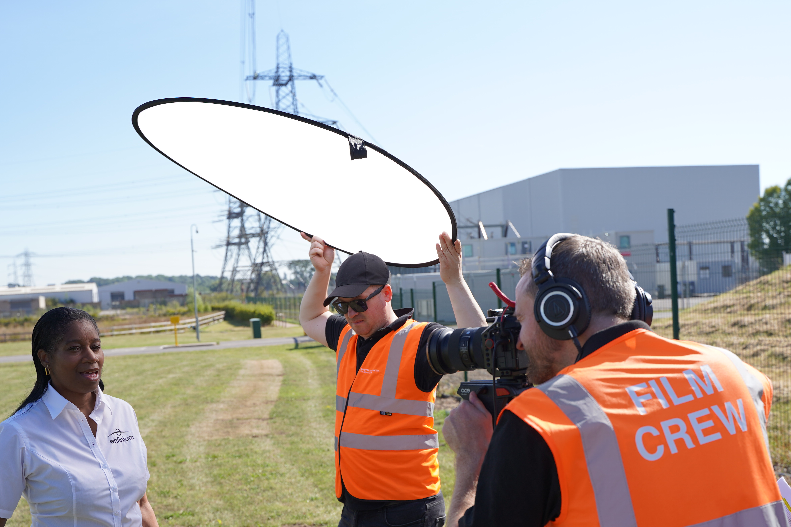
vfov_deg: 31.7
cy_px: 332
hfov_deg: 46.4
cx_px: 376
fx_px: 923
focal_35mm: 42
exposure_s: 1/400
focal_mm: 33
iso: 100
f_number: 4.5
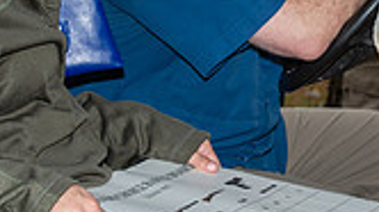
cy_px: 0
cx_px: 333
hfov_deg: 8.4
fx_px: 2570
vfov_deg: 4.7
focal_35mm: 256
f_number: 8
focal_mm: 70
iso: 125
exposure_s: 1/160
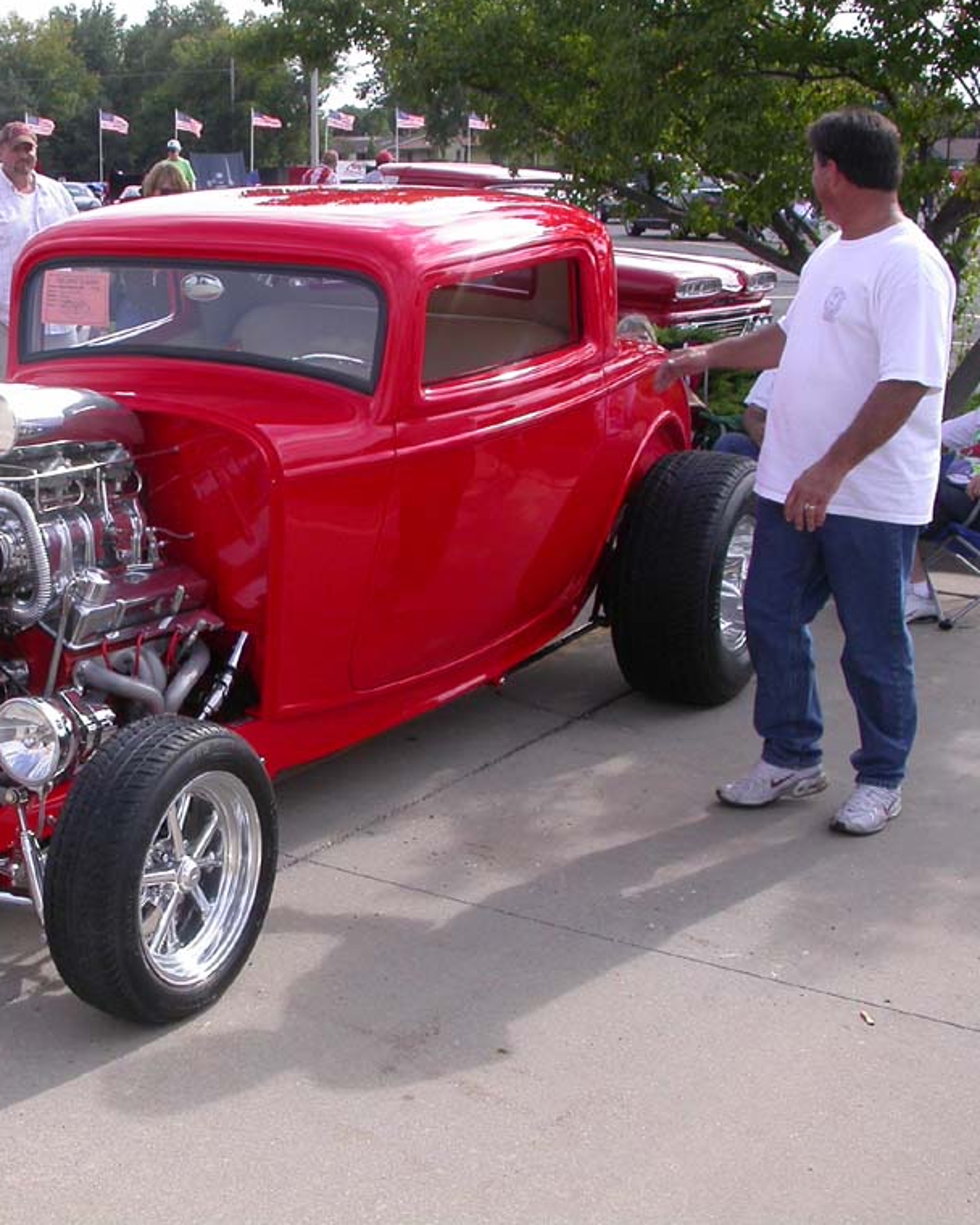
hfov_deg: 29.4
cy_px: 609
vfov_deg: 37.3
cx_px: 168
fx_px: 1813
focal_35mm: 50
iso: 100
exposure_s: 1/261
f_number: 6
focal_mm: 7.85
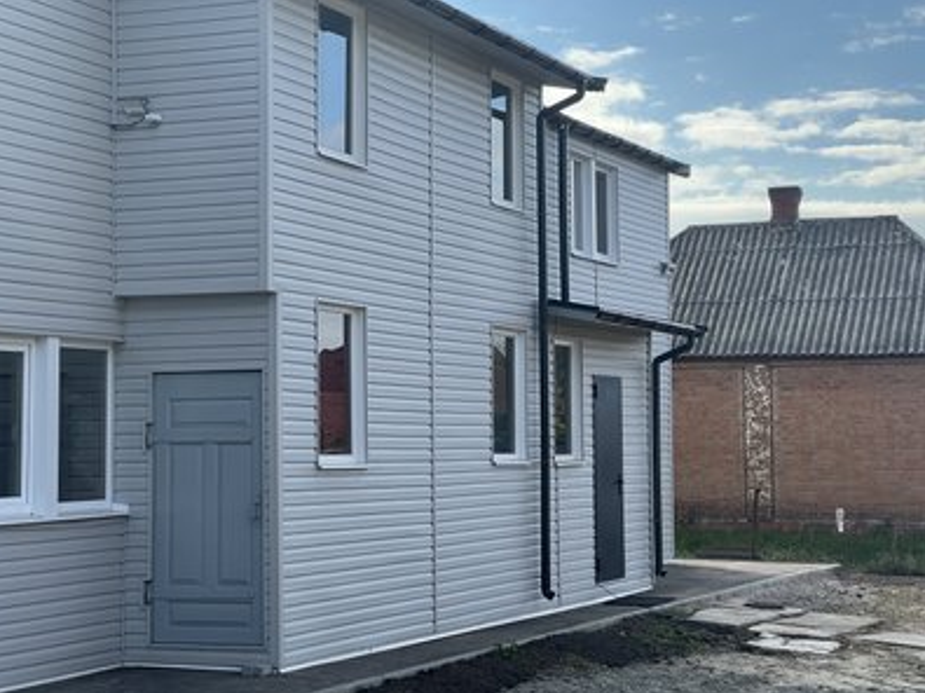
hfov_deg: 25.0
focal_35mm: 78
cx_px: 461
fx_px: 2084
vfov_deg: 18.9
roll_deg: +0.7
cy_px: 349
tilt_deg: +2.7
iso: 32
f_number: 2.8
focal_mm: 9
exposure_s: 1/473
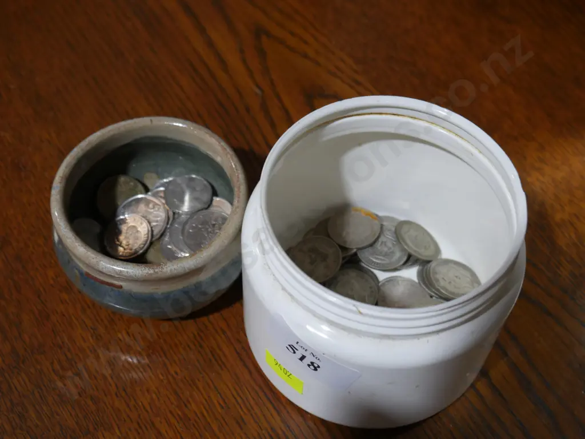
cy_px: 220
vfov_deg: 29.1
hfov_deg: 38.2
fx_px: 845
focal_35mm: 50
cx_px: 292
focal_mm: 25
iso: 400
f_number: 5.3
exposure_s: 1/60
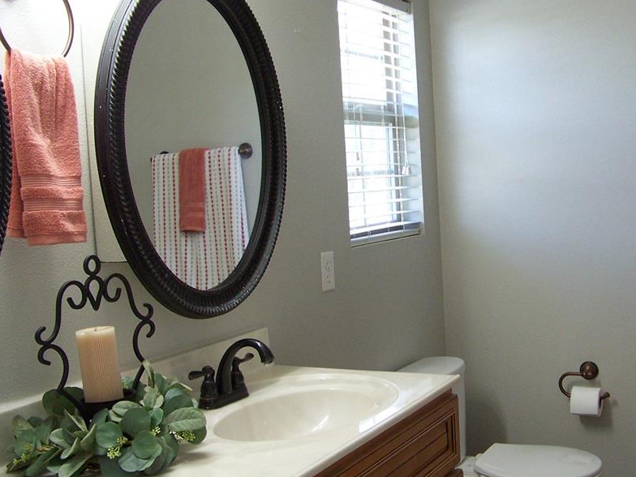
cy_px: 249
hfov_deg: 40.3
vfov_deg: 30.9
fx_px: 864
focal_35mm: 47
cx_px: 373
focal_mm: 5.85
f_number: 2.8
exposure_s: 1/30
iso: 160
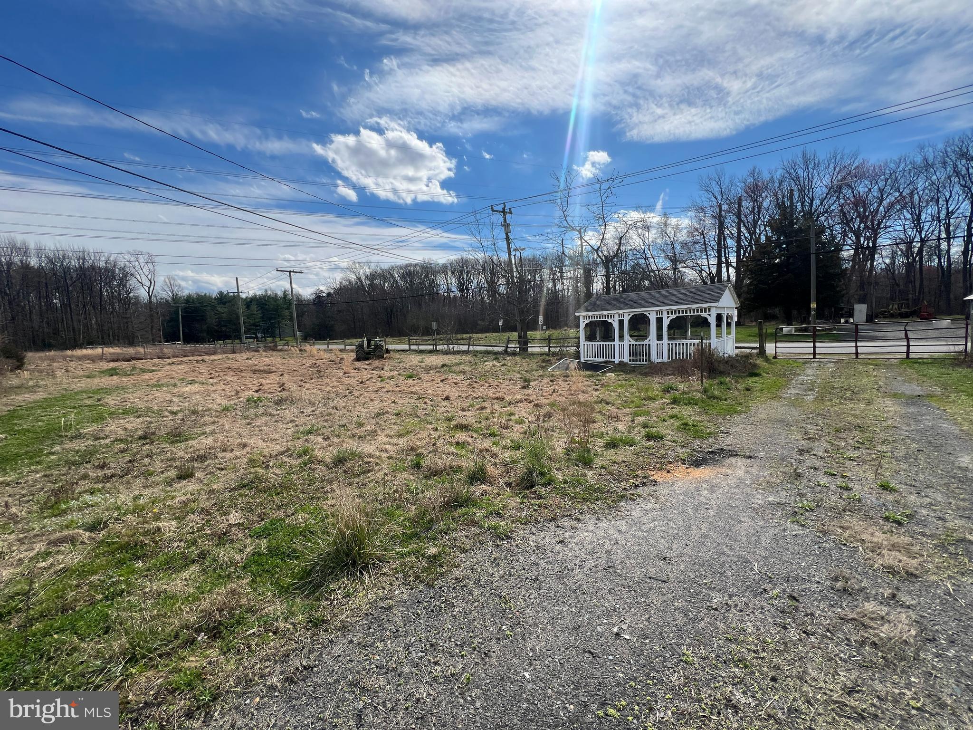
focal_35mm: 13
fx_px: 365
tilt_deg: -7.1
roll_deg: -0.1
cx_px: 486
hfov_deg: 106.2
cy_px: 365
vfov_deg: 89.9
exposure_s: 1/1468
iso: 32
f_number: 1.8
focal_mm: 1.57
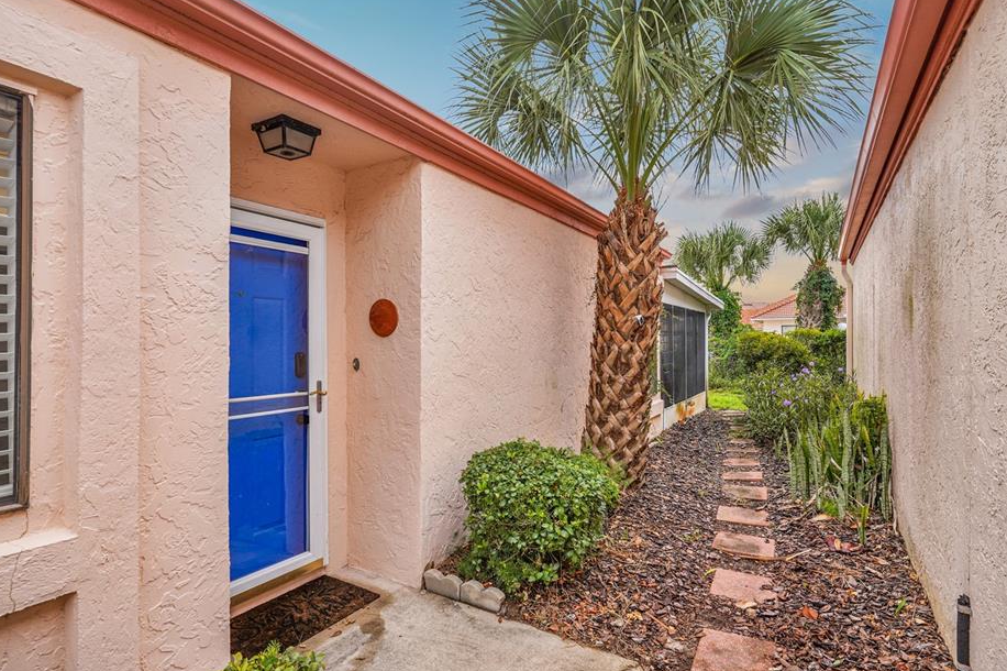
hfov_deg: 86.9
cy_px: 346
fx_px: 531
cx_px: 505
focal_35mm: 19
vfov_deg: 64.5
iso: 200
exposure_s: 1/160
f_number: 8
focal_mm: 17
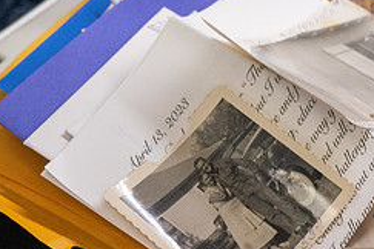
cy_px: 140
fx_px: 1485
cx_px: 269
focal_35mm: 143
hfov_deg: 14.3
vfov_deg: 9.6
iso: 6400
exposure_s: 1/60
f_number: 6.3
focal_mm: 60
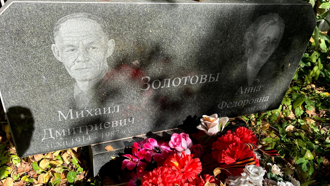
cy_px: 91
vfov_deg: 40.2
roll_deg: -3.2
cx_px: 165
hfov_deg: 66.1
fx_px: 254
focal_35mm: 29
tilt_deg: -36.1
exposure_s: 1/2915
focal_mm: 5.7
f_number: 1.5
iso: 50
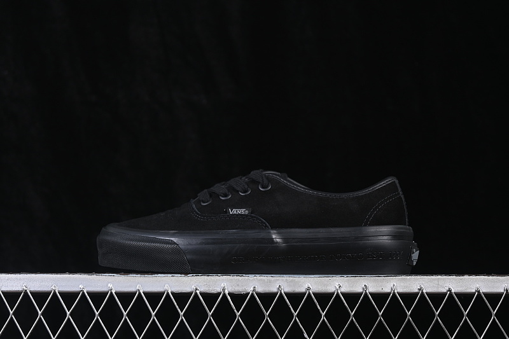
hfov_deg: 27.0
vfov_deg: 18.2
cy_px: 170
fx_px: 1060
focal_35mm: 75
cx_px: 254
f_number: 6.3
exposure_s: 1/60
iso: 160
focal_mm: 50
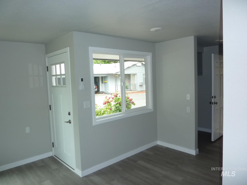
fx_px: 178
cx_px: 124
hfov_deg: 69.4
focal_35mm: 25
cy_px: 92
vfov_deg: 54.9
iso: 160
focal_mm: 4.1
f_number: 3.3
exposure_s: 1/30
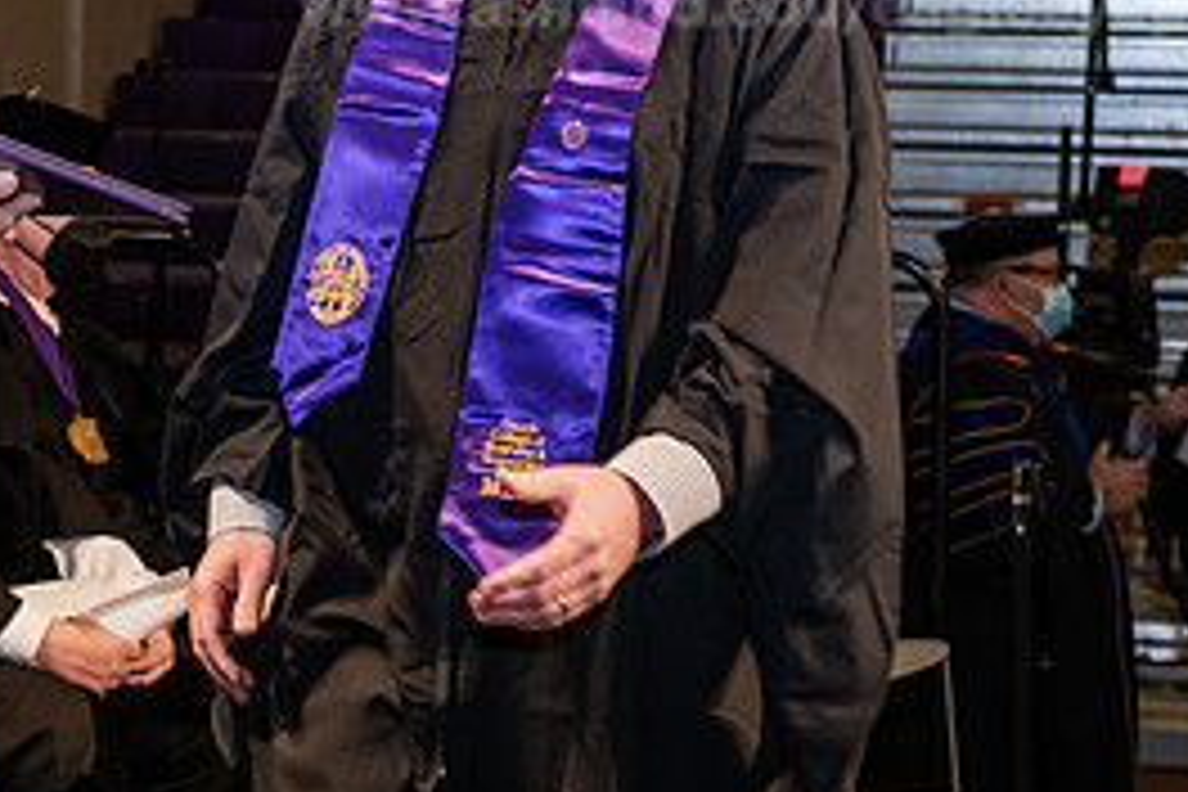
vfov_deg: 10.0
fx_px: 4488
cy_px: 101
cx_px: 94
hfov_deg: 14.9
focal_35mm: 136
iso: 1600
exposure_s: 1/200
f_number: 6.3
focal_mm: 62
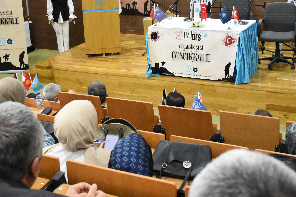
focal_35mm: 58
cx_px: 120
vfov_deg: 23.1
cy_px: 47
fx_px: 477
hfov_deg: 34.4
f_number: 4
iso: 5000
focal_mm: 22
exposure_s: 1/80
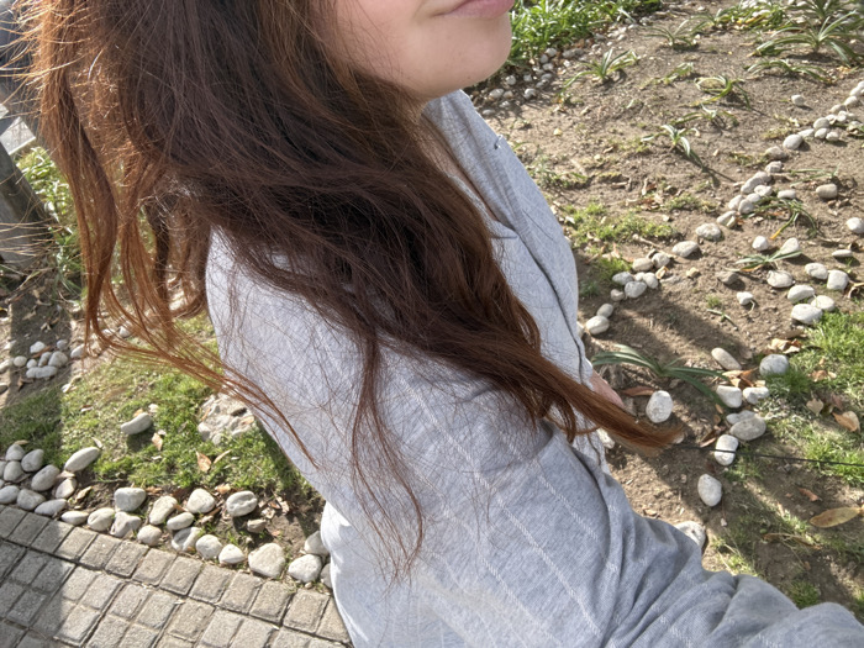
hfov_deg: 73.9
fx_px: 574
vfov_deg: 58.9
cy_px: 324
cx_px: 432
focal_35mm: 23
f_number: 1.9
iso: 25
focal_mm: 2.69
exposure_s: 1/349
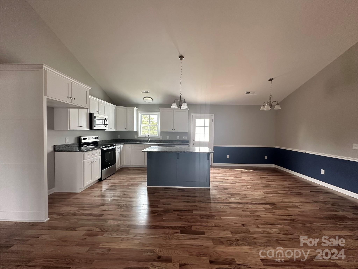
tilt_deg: -0.9
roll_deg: -1.3
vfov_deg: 85.7
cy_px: 134
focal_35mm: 14
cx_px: 179
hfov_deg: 102.1
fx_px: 145
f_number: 2.2
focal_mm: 2.22
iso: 160
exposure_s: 1/99
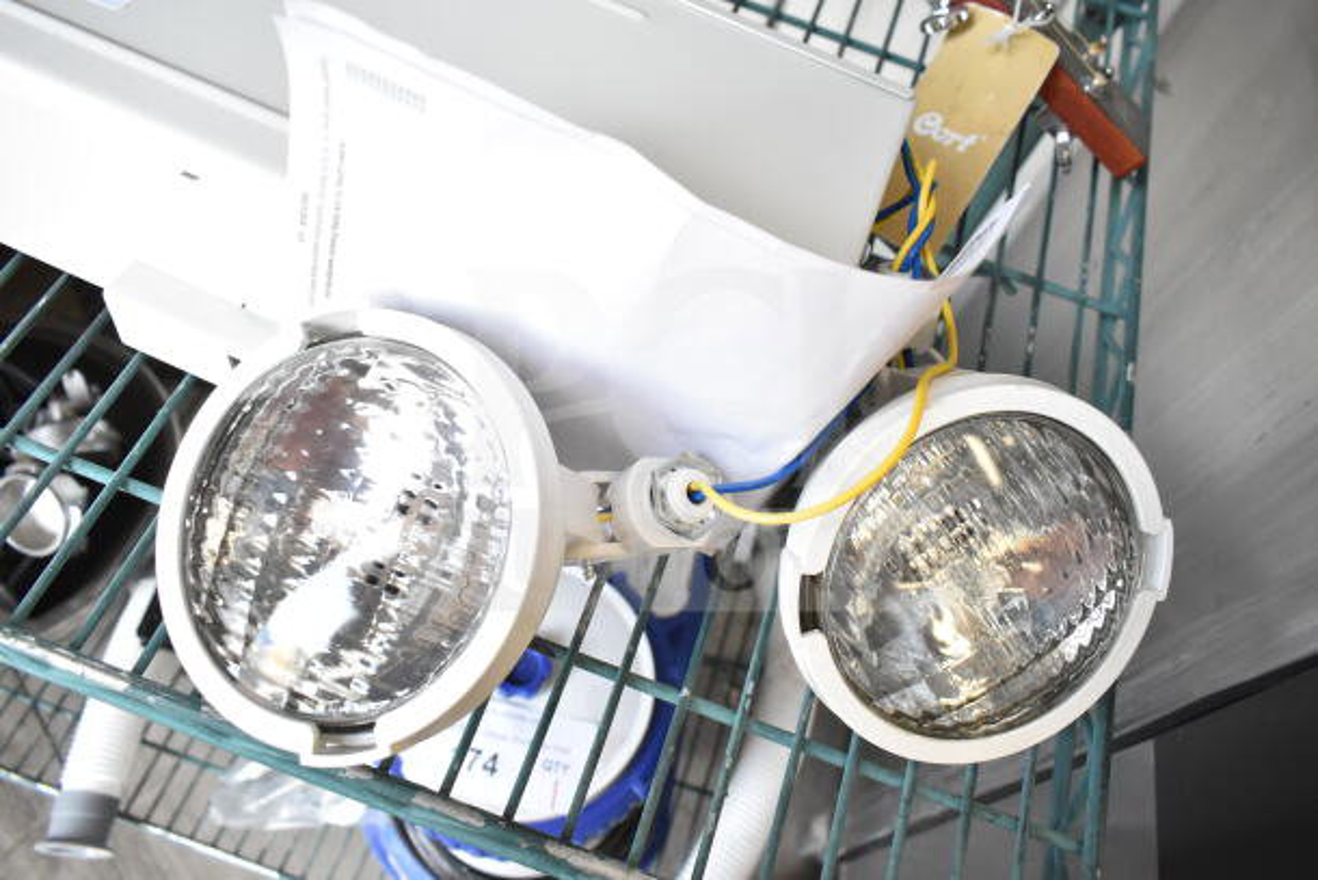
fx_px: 989
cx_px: 659
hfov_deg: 67.4
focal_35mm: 27
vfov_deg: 48.0
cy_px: 440
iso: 1600
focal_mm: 18
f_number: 5.6
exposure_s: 1/125
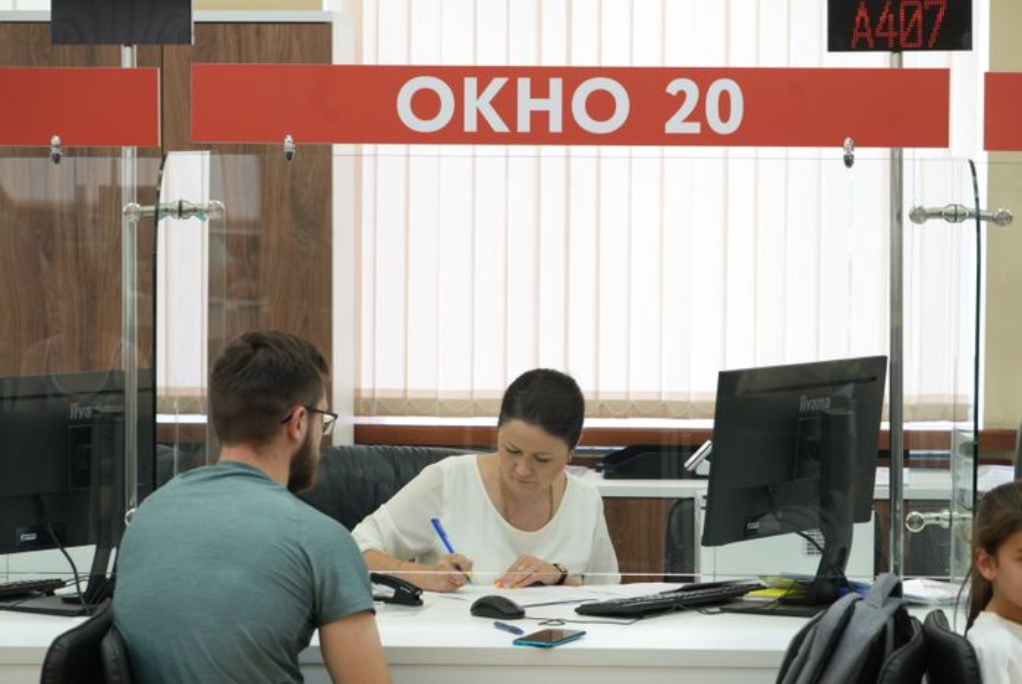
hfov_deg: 16.4
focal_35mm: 125
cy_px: 342
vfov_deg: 11.0
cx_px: 511
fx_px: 3551
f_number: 6.3
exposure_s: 1/100
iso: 1600
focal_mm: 125
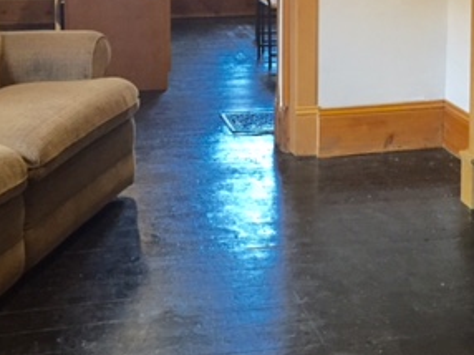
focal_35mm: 65
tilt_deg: -6.6
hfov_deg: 29.8
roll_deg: -0.4
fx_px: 889
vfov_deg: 21.5
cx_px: 278
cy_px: -22
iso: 125
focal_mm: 4.15
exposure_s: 1/30
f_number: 2.2
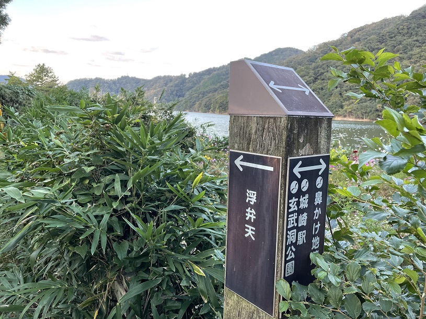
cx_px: 213
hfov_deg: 67.3
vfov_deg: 53.1
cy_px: 160
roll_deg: -2.3
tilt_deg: -8.0
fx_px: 320
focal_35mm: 26
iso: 40
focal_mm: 4.2
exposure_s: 1/121
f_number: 1.6
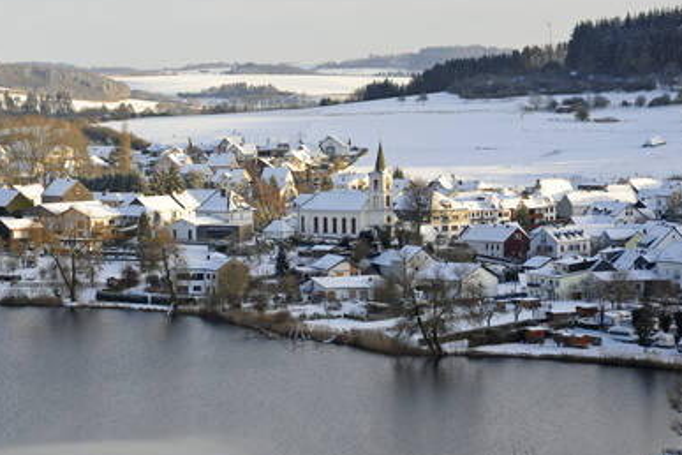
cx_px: 261
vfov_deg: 8.9
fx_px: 2936
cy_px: 225
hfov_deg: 13.2
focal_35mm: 155
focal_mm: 120
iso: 200
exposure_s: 1/100
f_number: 11
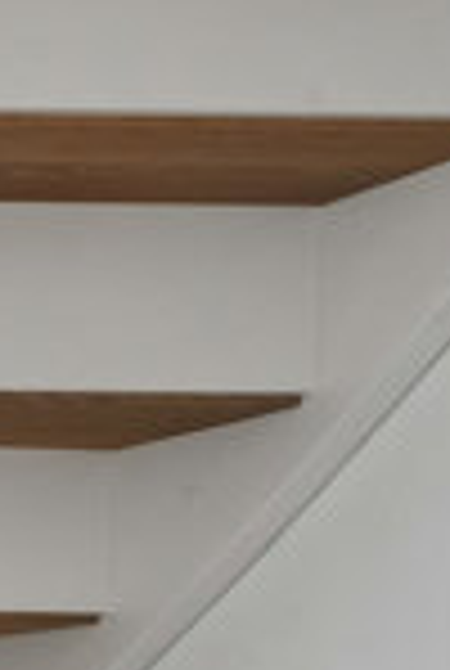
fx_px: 1698
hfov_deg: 8.3
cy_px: 821
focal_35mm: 91
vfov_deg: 20.7
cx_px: -1318
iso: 800
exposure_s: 1/60
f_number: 11
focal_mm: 17
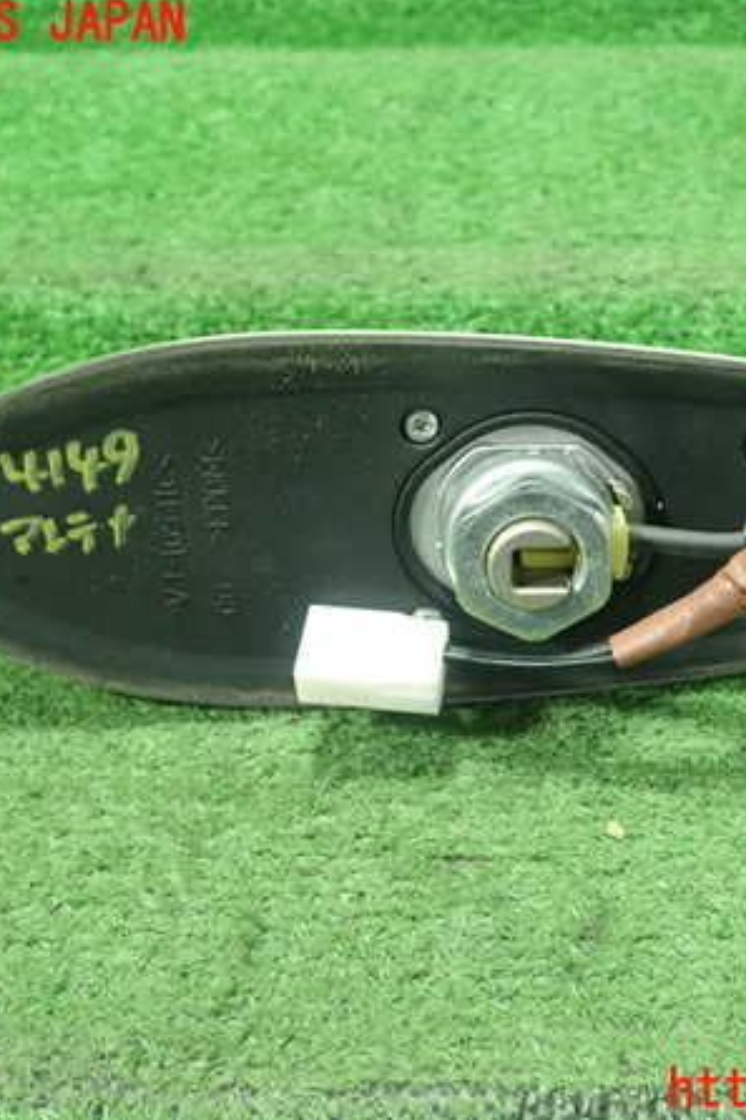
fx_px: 1306
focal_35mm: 42
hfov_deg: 31.7
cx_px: 482
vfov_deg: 46.4
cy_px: 557
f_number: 2.3
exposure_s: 1/125
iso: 800
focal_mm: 5.5
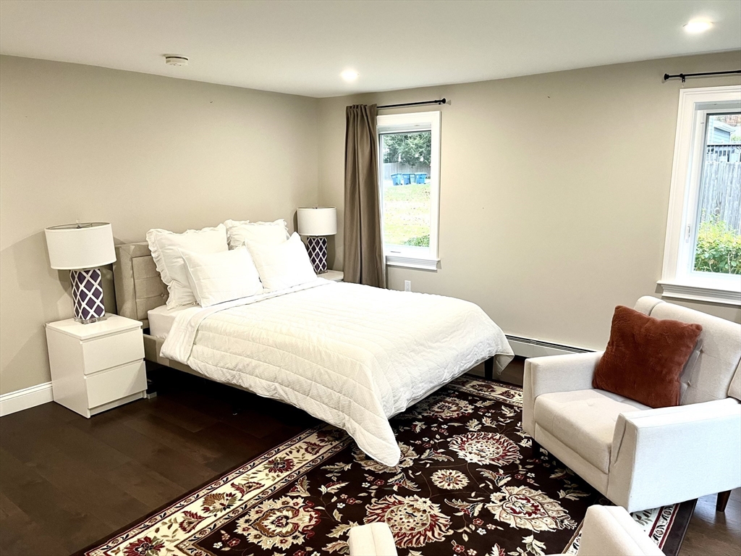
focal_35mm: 26
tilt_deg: -11.7
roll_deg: +0.6
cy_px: 278
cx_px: 370
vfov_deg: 53.1
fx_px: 557
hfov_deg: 67.3
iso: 125
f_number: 1.6
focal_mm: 5.1
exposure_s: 1/60
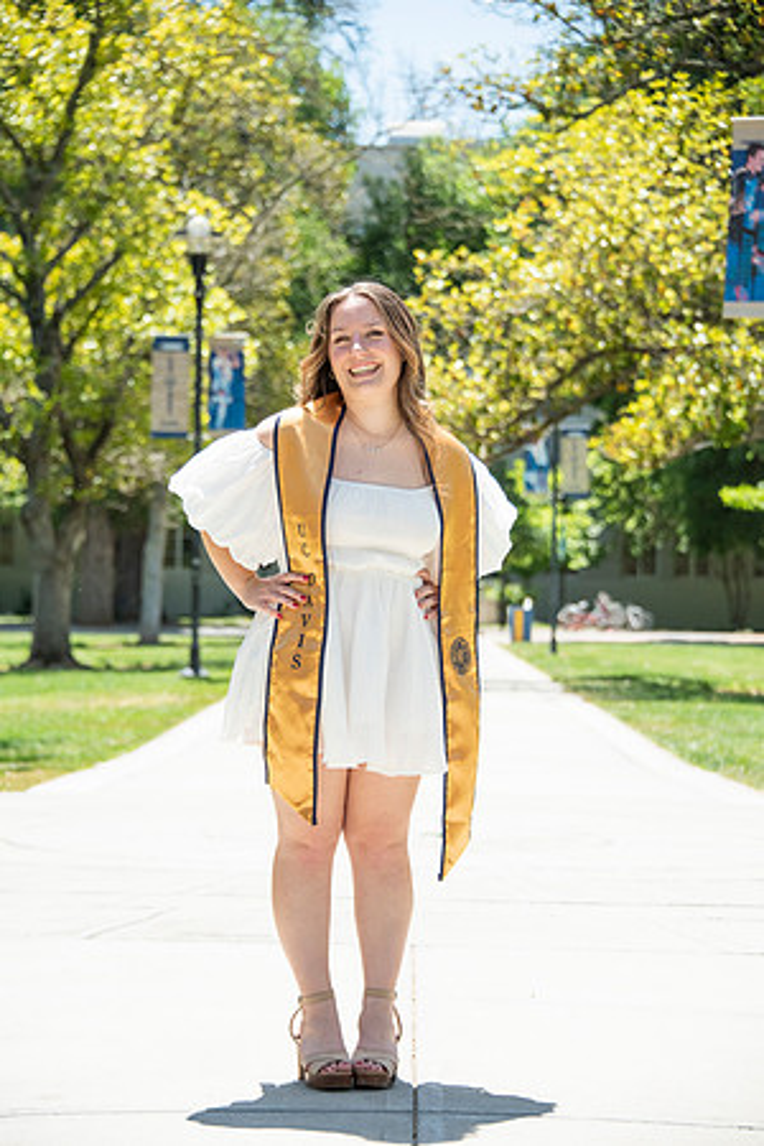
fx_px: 3342
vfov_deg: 19.5
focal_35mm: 105
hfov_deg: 13.0
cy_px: 573
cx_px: 382
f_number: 5.6
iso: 500
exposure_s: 1/1600
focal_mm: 105
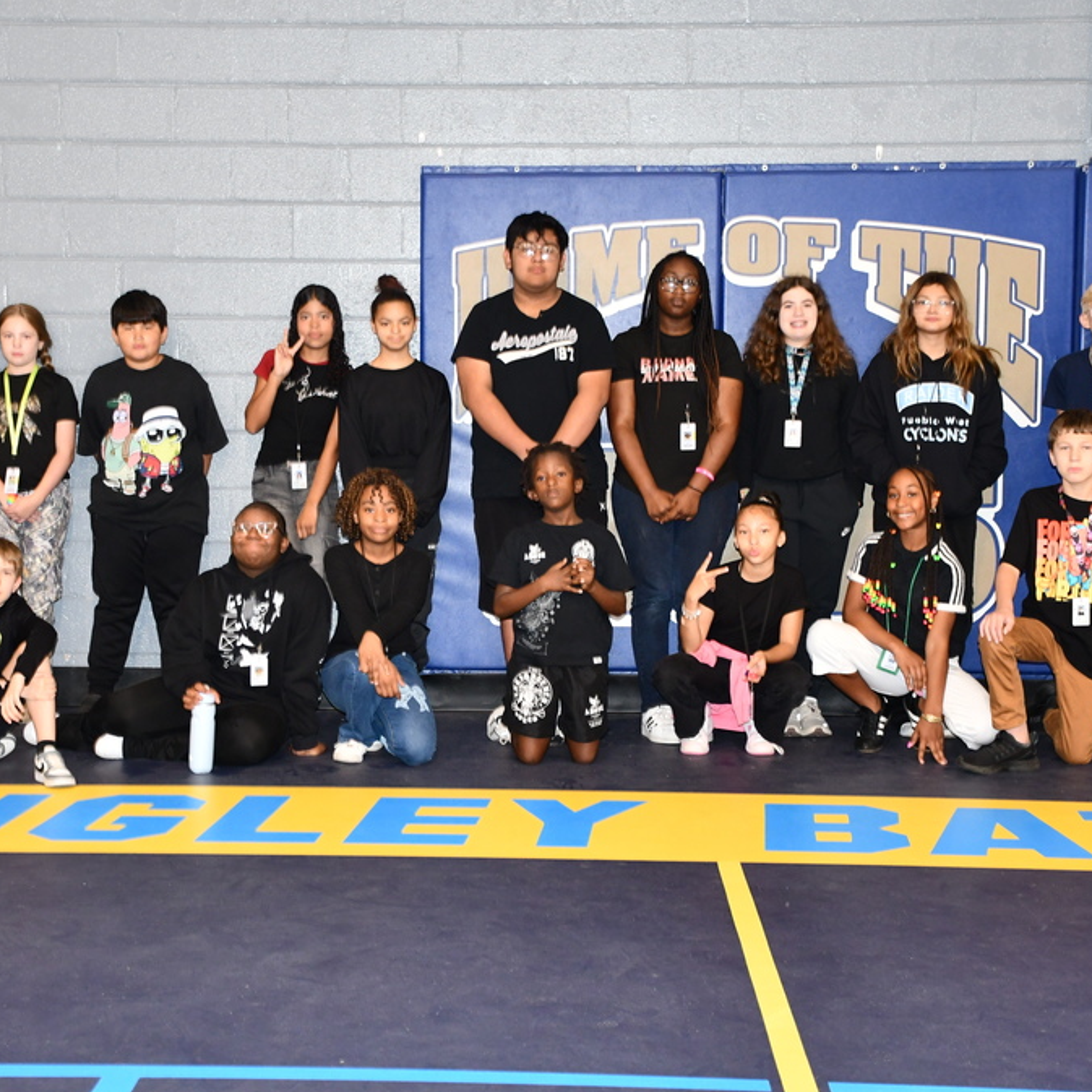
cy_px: 541
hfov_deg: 26.1
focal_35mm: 66
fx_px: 2356
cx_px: 479
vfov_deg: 26.1
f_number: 4.2
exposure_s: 1/60
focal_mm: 34
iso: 1250
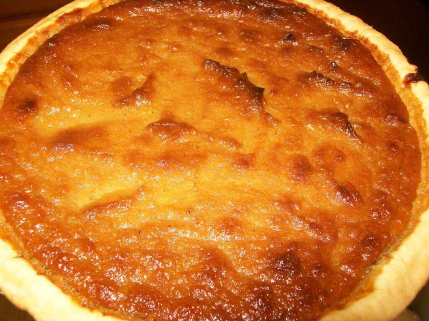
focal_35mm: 36
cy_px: 160
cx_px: 214
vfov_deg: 39.7
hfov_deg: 51.4
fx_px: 446
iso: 160
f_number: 2.7
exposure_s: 1/60
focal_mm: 6
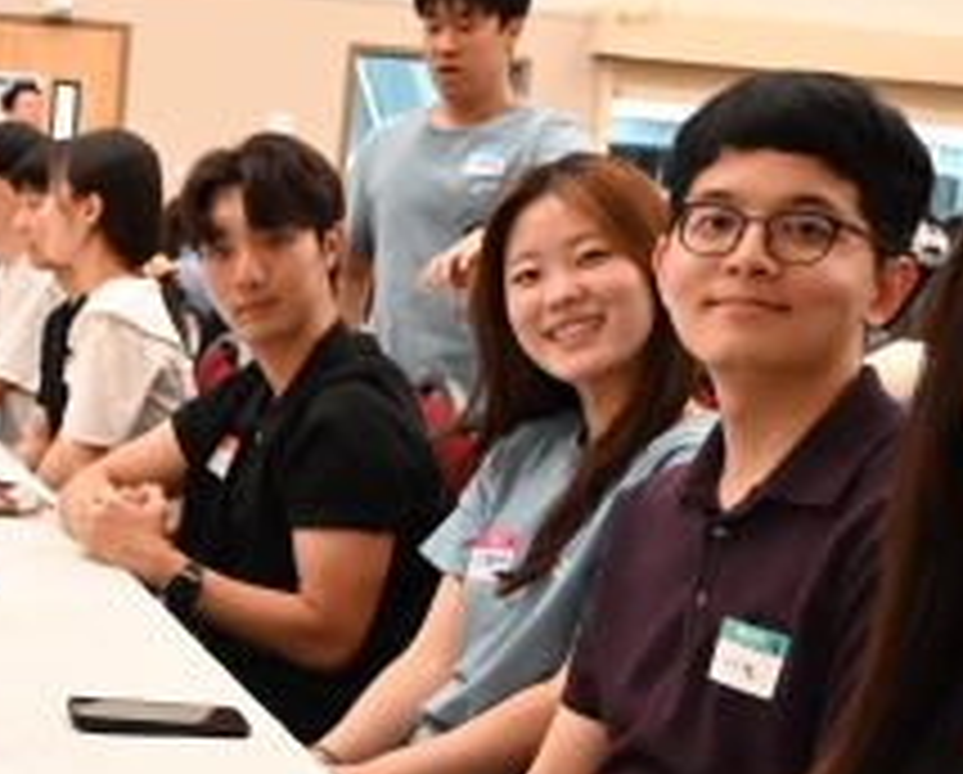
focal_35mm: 84
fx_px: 2398
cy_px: 659
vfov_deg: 18.1
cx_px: 0
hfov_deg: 21.9
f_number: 4
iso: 3200
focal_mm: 24
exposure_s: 1/100
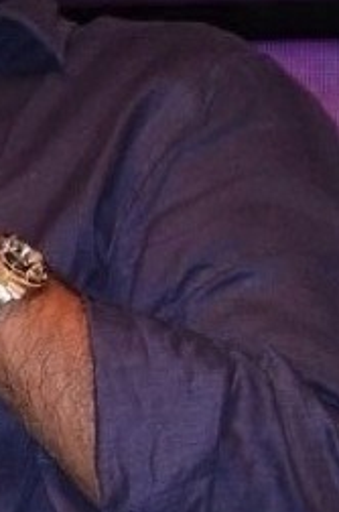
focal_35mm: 754
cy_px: 1234
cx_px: -583
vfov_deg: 2.7
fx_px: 10694
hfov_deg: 1.8
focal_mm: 70
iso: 1000
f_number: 5.6
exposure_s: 1/125
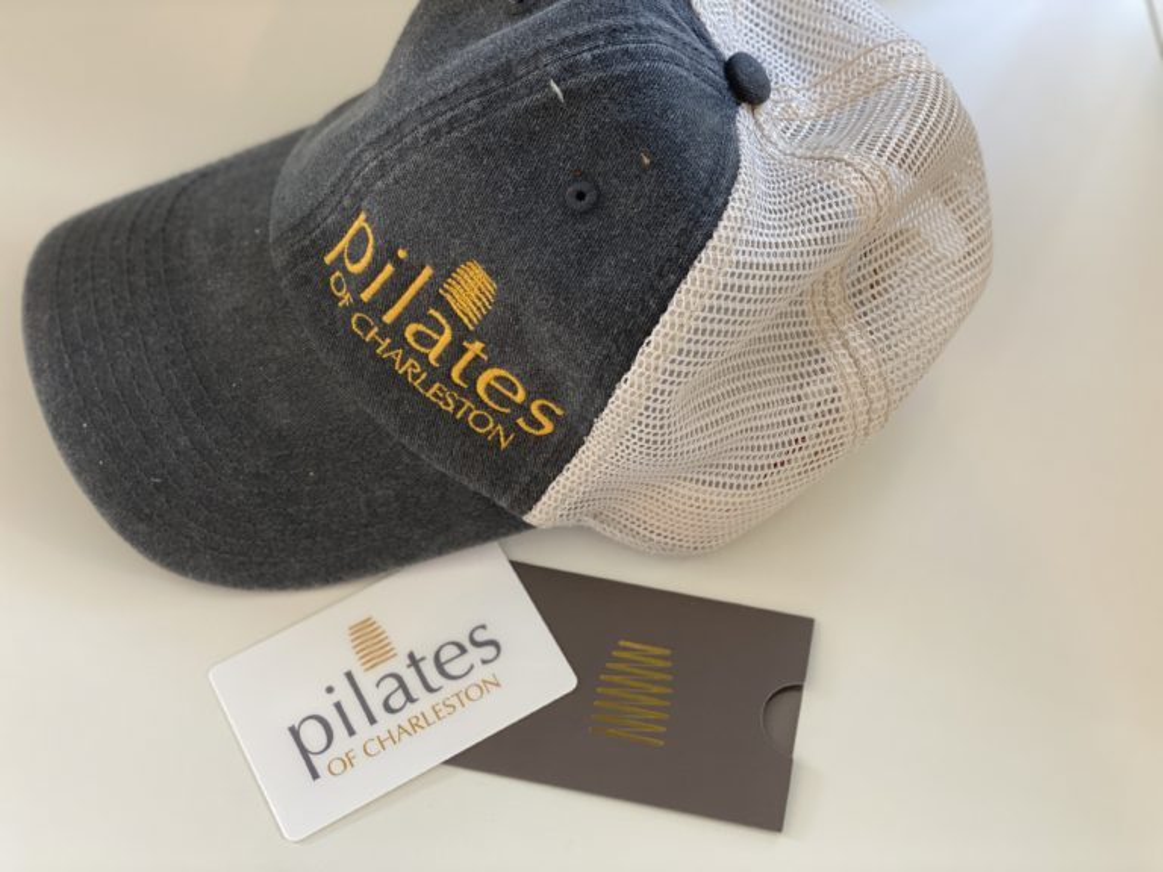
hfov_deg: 36.8
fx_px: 1747
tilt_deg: -62.7
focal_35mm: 52
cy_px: 436
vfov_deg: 28.0
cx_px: 582
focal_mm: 6
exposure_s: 1/40
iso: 125
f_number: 2
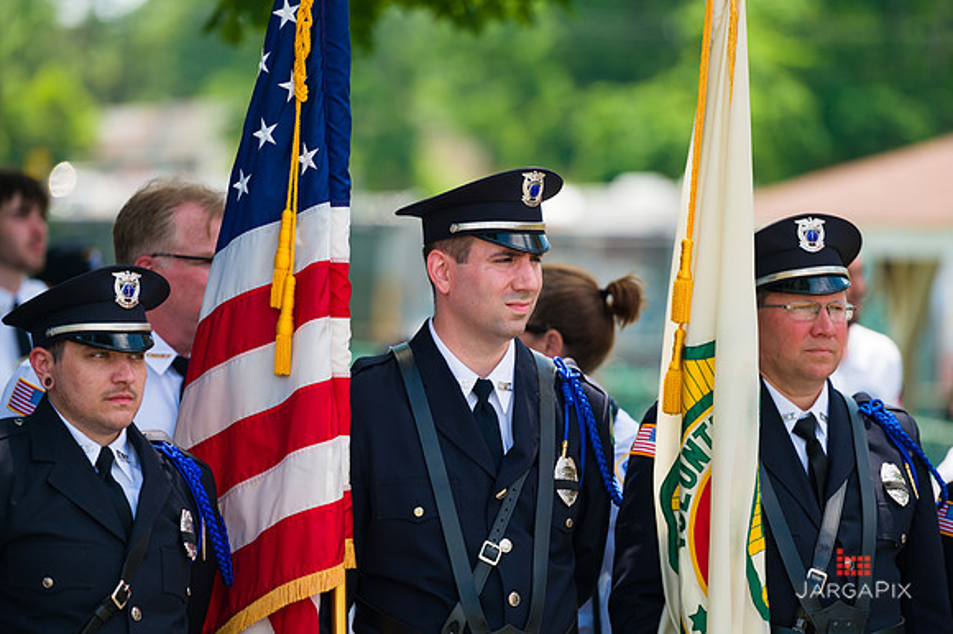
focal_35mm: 200
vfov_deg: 6.9
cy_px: 317
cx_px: 476
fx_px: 5291
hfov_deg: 10.3
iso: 200
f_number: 3.2
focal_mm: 200
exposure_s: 1/1600
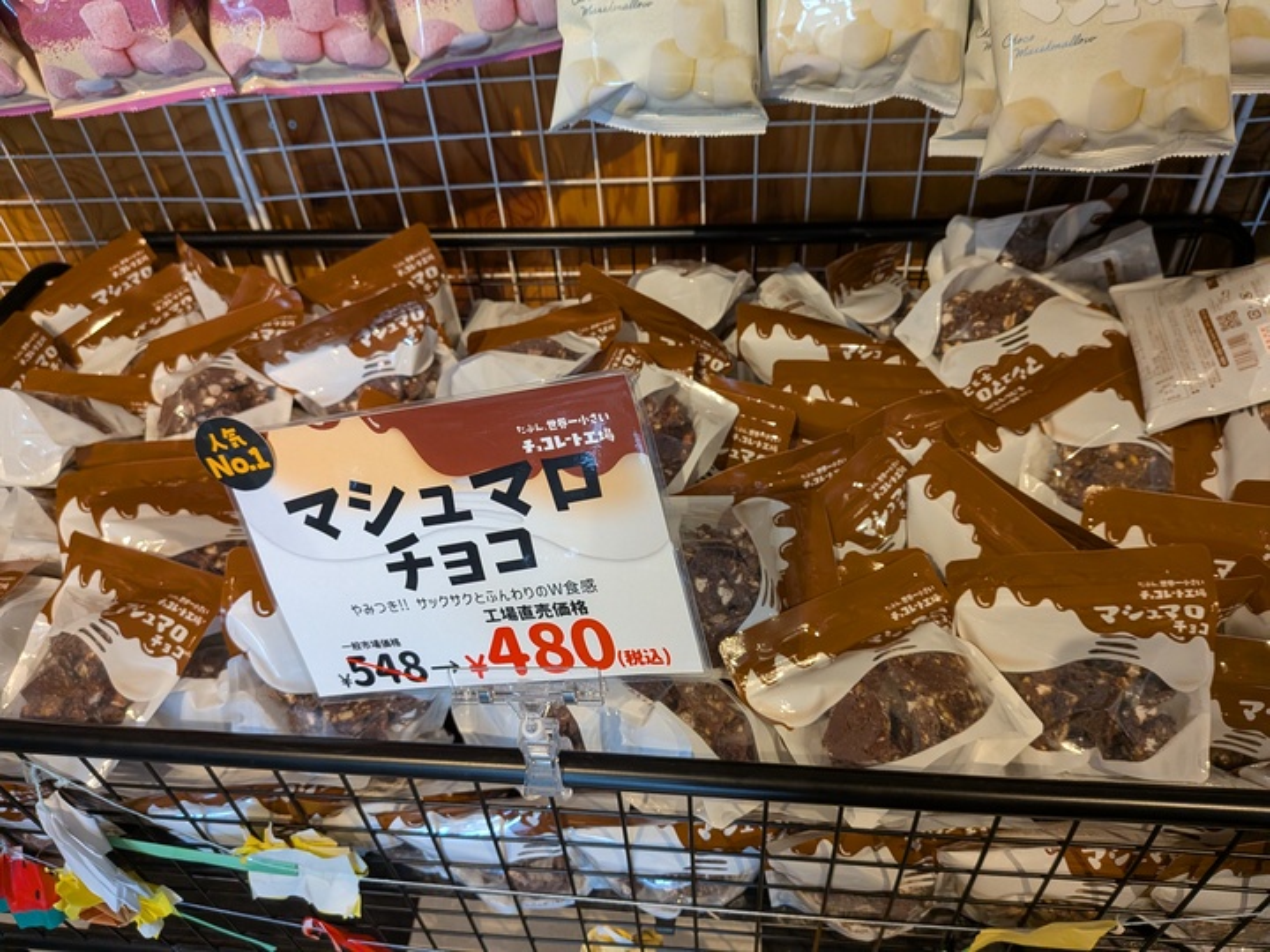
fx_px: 881
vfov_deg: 56.8
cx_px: 635
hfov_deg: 71.6
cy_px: 476
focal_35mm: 24
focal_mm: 4.53
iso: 496
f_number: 1.7
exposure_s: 1/120
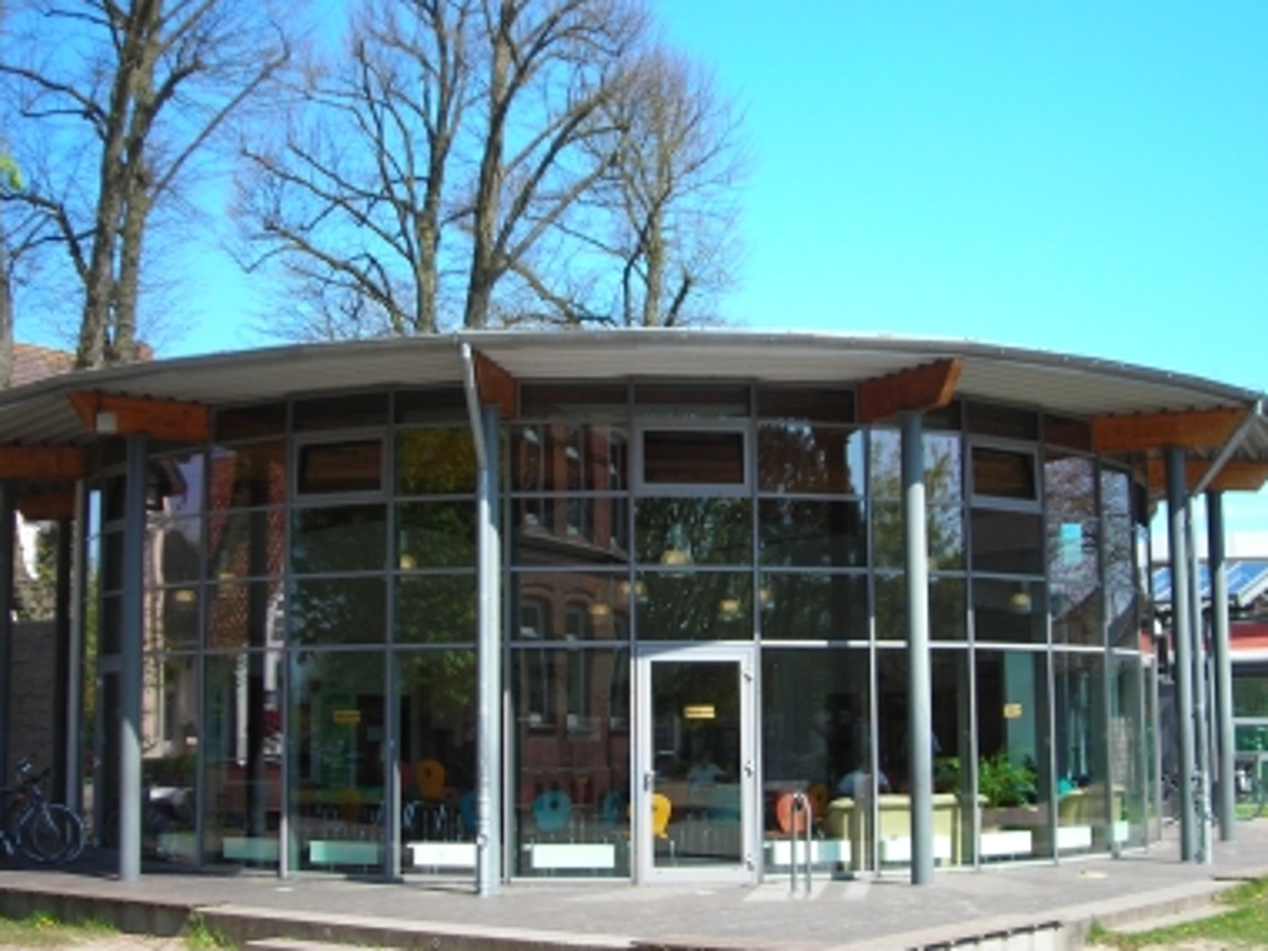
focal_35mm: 50
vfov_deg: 29.1
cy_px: 429
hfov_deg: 38.2
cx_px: 621
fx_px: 1832
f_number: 3.2
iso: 70
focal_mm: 6.3
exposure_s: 1/414
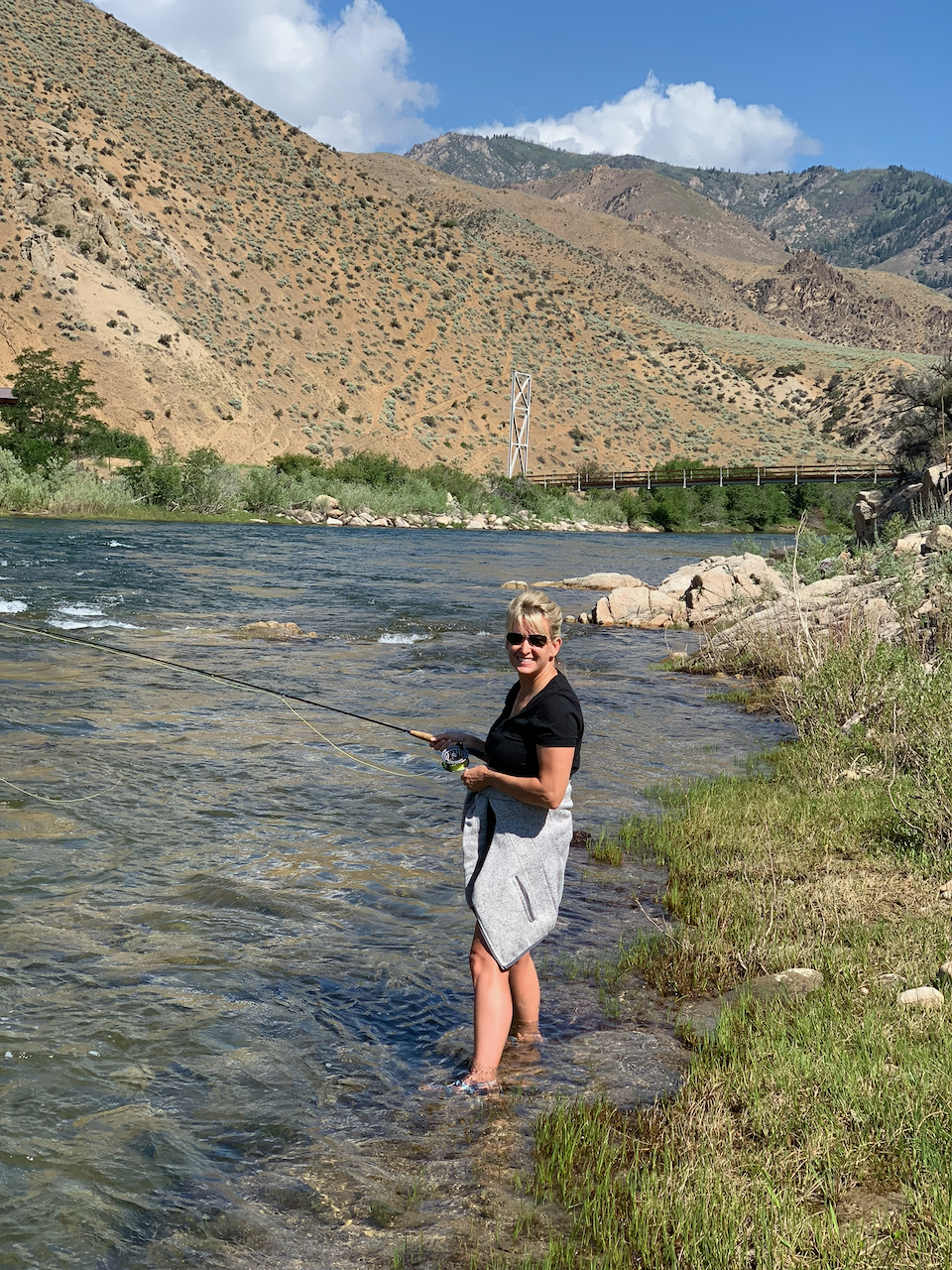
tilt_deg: -3.5
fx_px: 1907
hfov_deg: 28.0
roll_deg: -1.9
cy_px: 635
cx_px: 476
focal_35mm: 52
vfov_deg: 36.8
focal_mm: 6
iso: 16
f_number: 2.4
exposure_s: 1/940
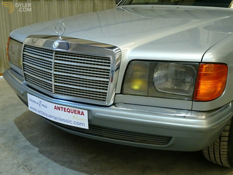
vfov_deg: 32.9
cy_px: 88
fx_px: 296
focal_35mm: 44
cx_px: 116
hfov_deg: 42.9
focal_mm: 7.58
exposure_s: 1/30
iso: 800
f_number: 4.5
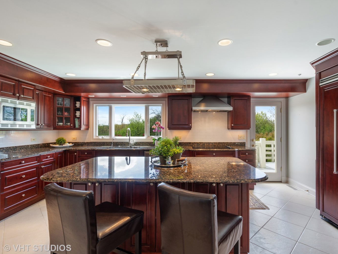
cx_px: 182
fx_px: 166
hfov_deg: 90.9
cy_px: 129
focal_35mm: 17
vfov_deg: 74.7
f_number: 9.5
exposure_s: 1/4
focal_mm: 10
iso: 200
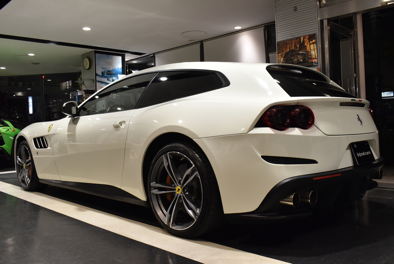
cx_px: 197
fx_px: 361
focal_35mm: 33
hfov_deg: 57.2
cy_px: 132
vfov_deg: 40.0
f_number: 8
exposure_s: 1/30
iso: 900
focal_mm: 22
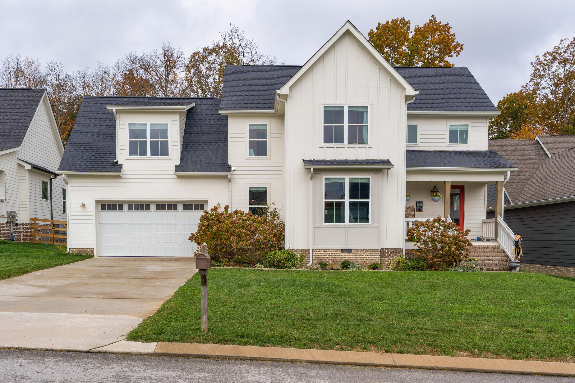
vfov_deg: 38.9
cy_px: 192
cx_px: 288
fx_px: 543
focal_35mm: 34
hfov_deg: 55.8
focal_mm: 34
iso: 320
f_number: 7.1
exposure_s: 1/640
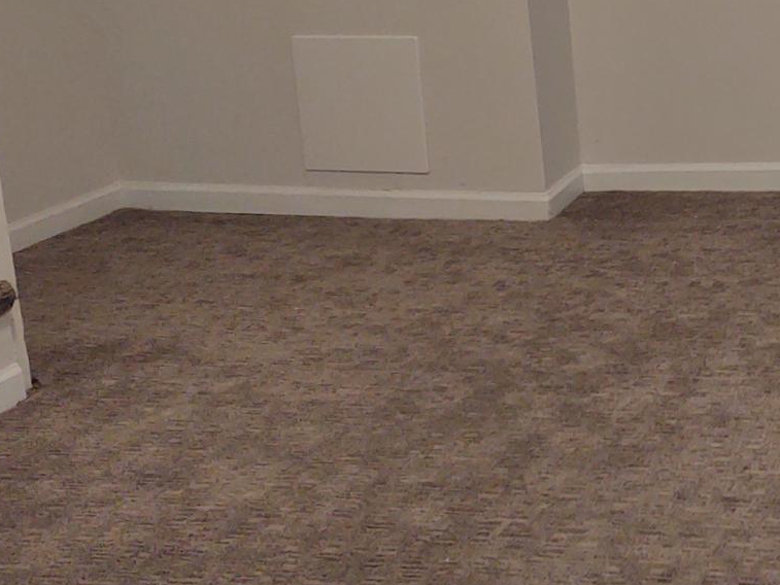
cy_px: 12
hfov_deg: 23.6
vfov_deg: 19.6
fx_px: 1645
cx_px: 1011
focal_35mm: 73
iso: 142
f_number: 1.7
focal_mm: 4.75
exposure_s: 1/120
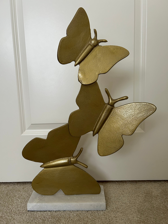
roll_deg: +1.6
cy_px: 112
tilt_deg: -7.6
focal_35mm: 26
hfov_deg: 53.1
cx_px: 84
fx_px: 168
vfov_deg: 67.3
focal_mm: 5.7
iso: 200
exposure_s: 1/60
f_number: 1.5
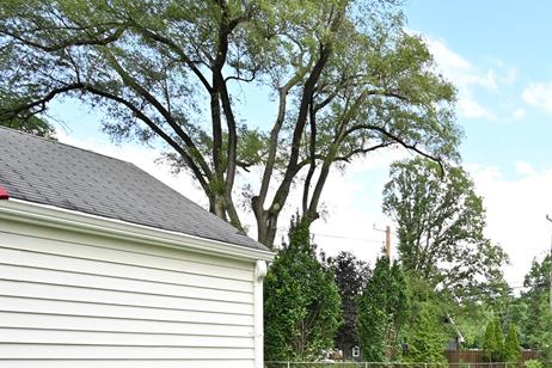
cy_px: 360
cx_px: 535
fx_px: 475
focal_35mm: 31
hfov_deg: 50.4
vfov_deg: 38.1
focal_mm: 14
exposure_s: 1/200
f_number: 5.6
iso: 160
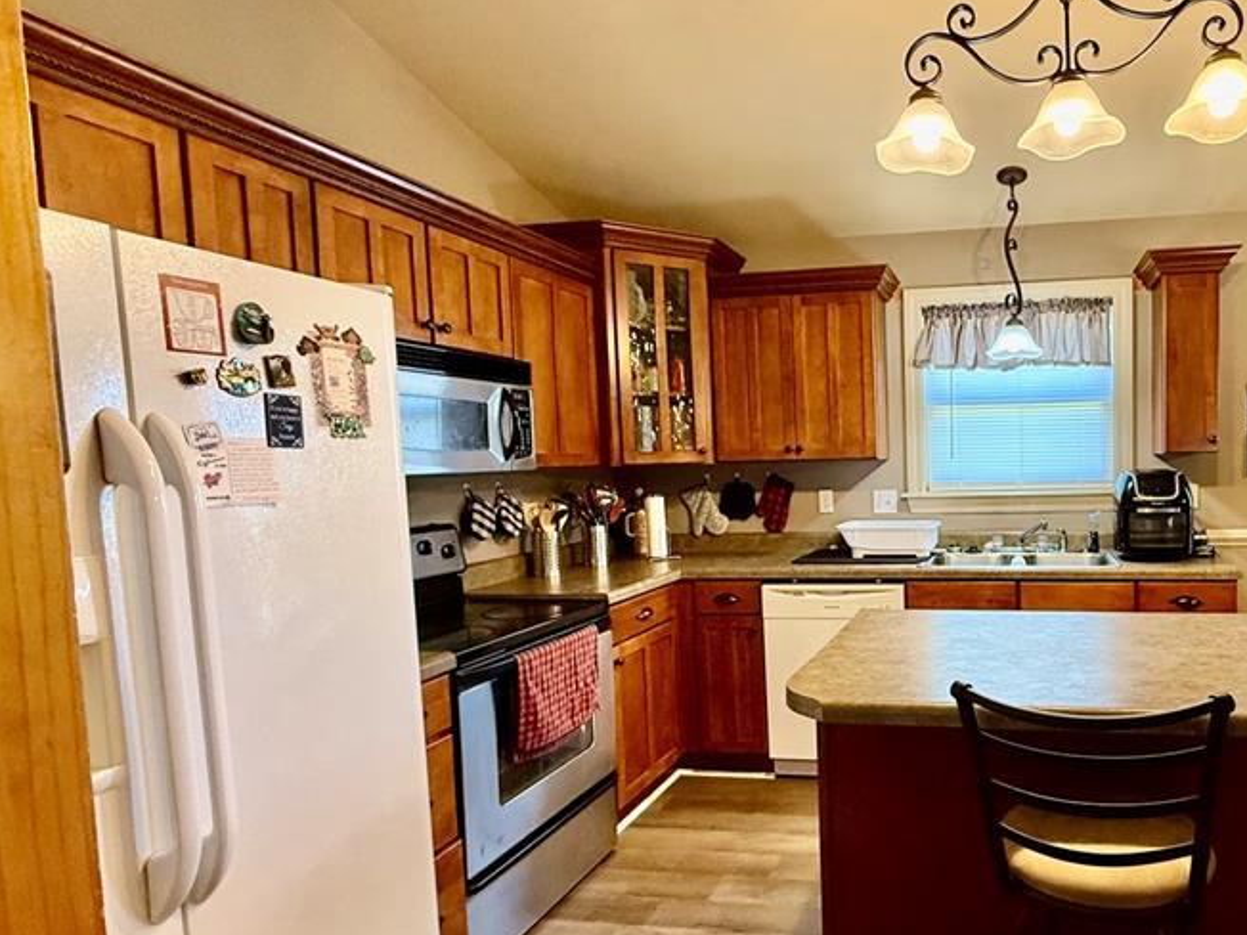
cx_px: 916
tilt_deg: -3.7
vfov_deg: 61.0
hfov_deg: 71.8
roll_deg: +0.9
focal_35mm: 22
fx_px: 793
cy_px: 512
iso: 400
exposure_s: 1/60
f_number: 2.2
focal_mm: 2.22
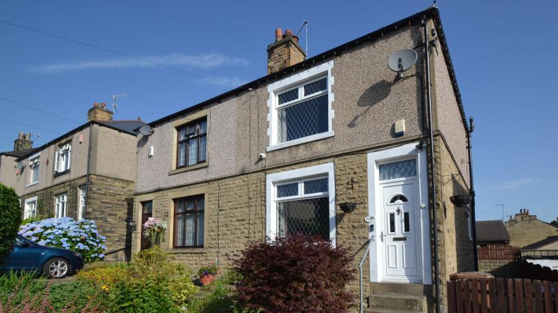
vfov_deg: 56.4
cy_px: 220
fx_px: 281
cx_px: 310
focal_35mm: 19
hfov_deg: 89.2
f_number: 8
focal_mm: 10
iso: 100
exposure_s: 1/250
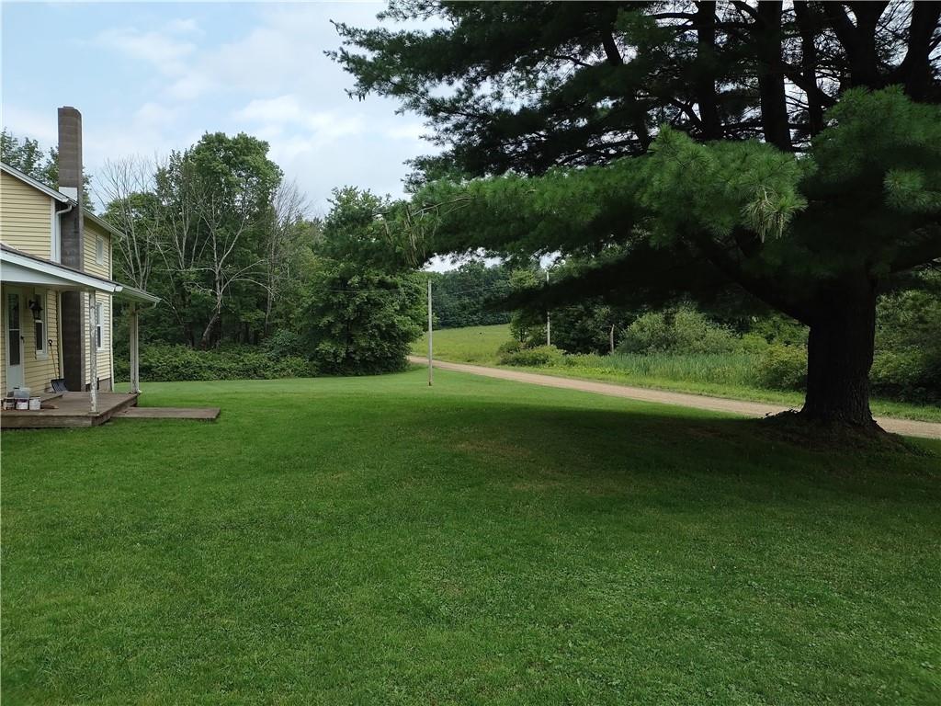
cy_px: 353
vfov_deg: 54.9
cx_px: 470
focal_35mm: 25
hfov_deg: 69.4
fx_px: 680
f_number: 1.79
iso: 50
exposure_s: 1/361
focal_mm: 4.7
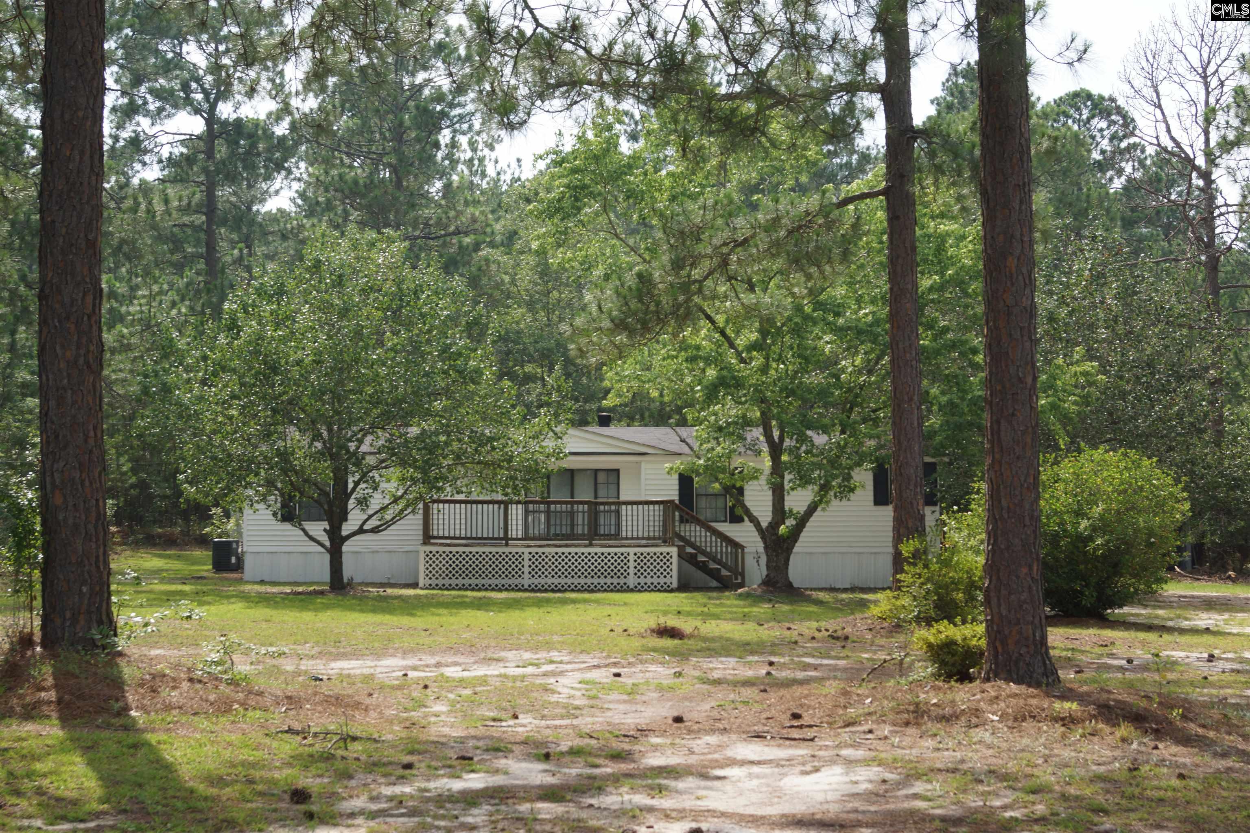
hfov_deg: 37.9
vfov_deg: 25.8
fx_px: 1823
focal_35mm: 52
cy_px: 416
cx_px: 625
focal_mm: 35
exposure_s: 1/160
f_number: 9
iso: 100
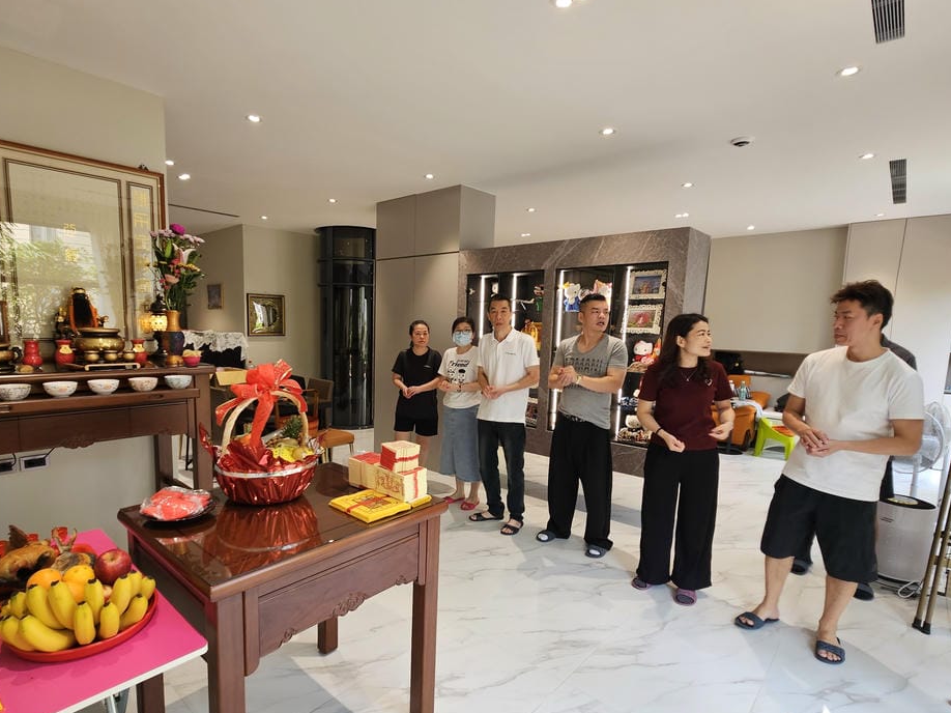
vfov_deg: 74.5
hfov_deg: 90.4
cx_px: 407
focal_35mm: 17
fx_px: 467
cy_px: 391
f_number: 2.2
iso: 64
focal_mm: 2.2
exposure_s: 1/60
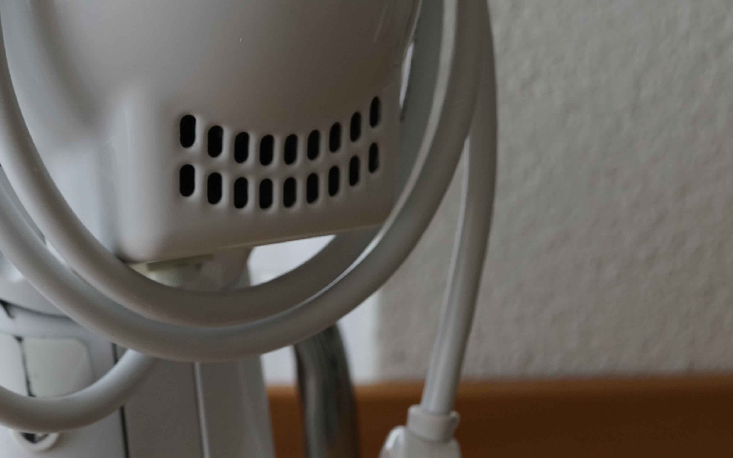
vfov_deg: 15.6
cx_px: 112
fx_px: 1638
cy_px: 5
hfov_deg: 24.7
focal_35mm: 82
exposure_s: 1/60
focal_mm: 35
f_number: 8
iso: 800
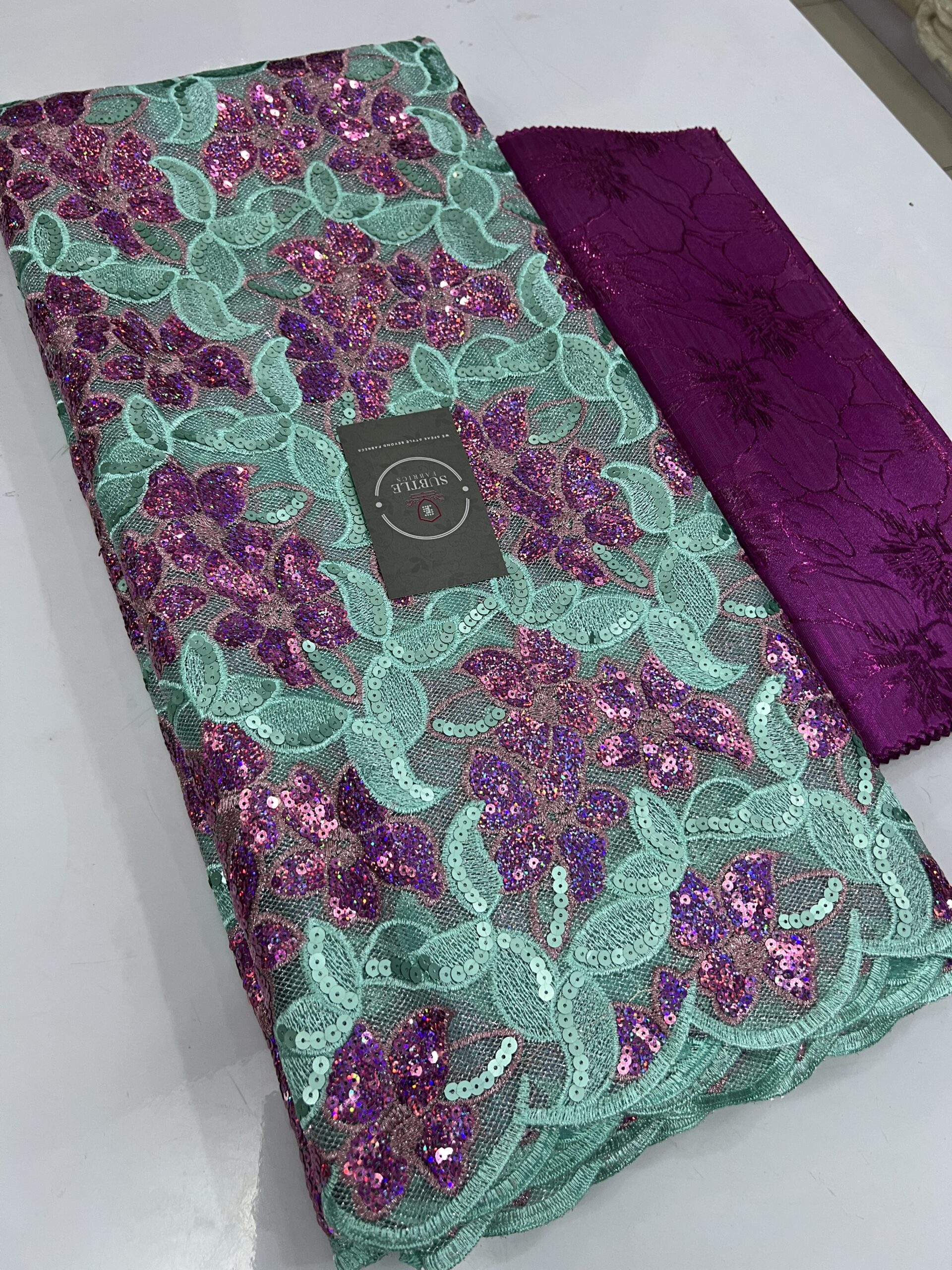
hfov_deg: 53.1
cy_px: 635
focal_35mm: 26
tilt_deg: -61.7
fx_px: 953
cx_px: 476
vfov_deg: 67.3
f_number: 1.5
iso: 80
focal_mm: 5.7
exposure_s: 1/50
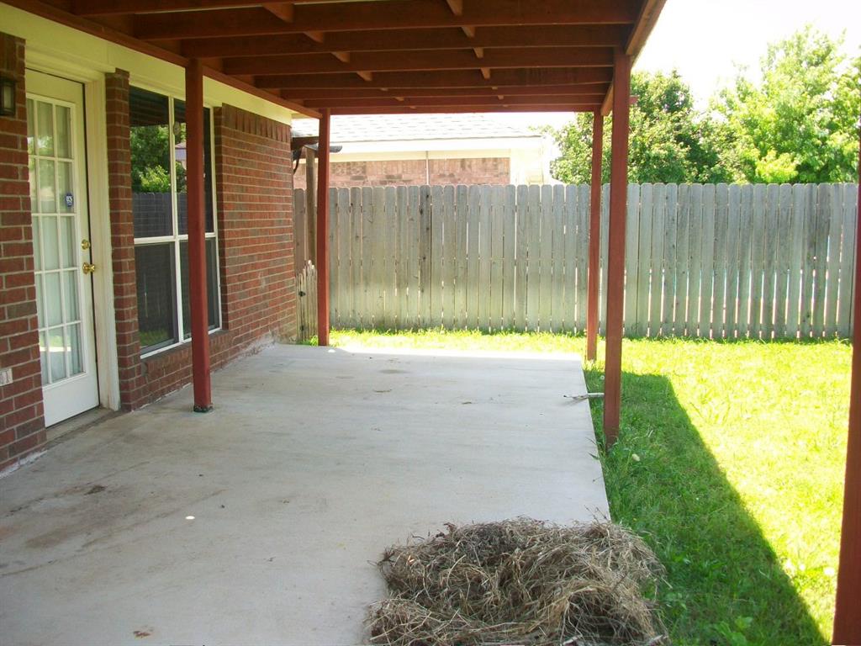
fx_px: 796
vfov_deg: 44.2
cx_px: 430
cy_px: 323
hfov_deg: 56.8
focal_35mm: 32
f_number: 2.8
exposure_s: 1/125
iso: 64
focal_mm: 5.7
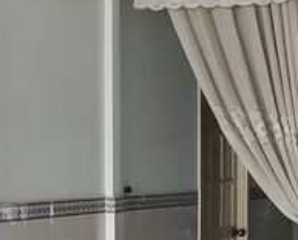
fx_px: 1113
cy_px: 201
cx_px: 449
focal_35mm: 126
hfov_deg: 14.2
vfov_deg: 12.2
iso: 400
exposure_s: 1/39
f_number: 2.4
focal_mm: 4.3
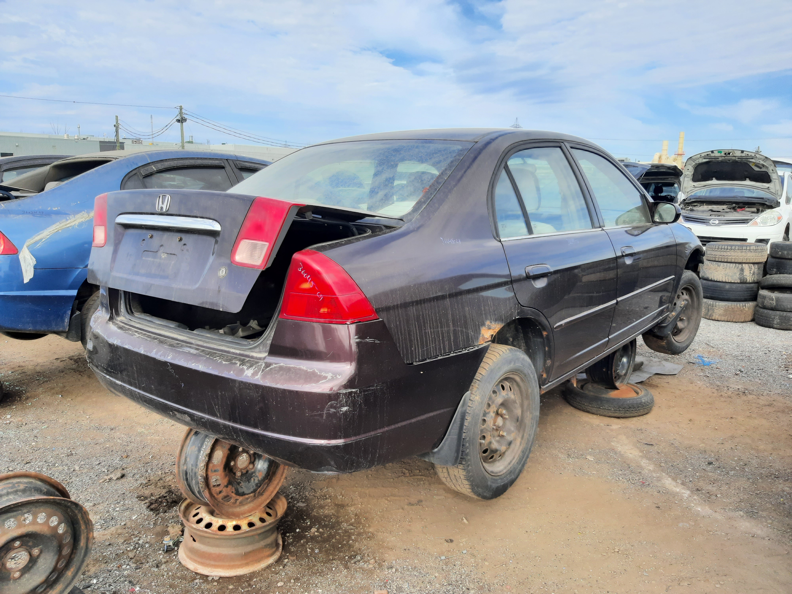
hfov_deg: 67.3
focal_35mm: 26
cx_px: 396
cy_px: 297
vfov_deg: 53.1
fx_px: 595
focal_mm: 3.92
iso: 40
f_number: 1.7
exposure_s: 1/656
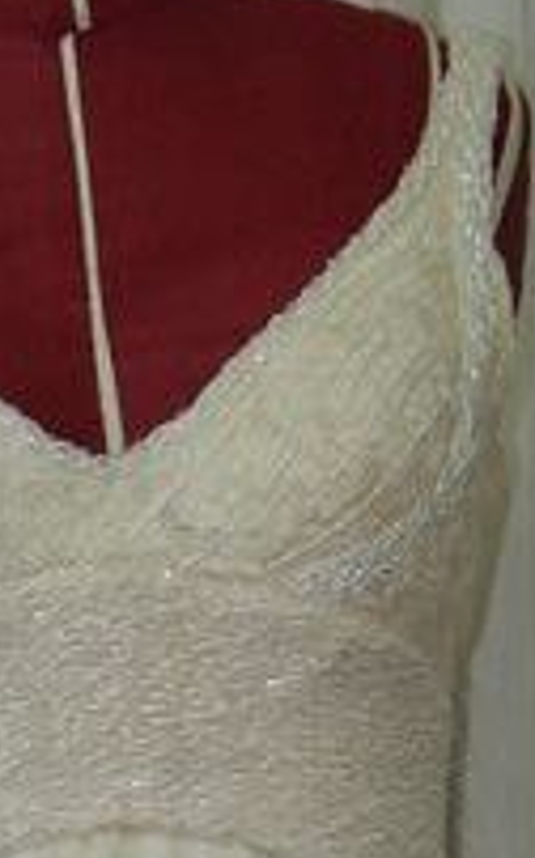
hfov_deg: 4.8
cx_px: 136
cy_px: 1470
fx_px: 6354
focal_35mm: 272
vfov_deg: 7.5
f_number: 4.1
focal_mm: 12.3
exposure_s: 1/30
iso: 200
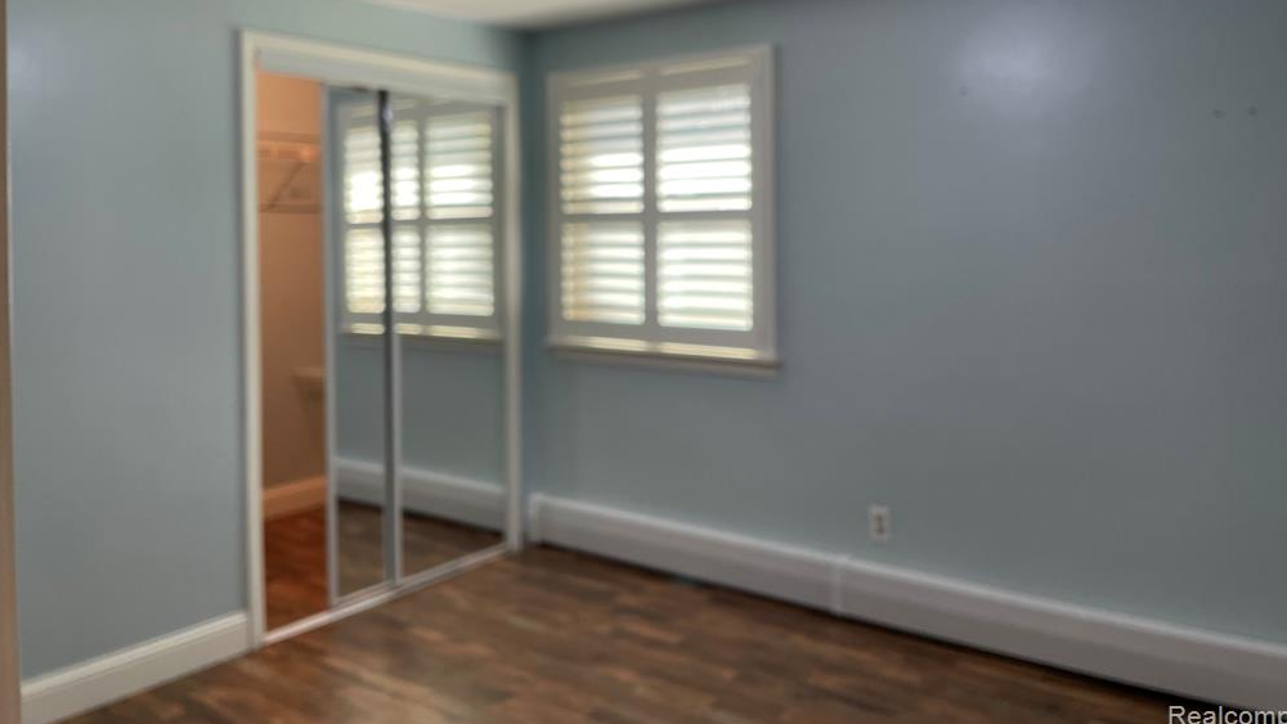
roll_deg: +0.4
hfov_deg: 66.1
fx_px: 990
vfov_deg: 39.7
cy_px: 243
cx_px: 640
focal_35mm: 29
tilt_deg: +0.4
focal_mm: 4.2
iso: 50
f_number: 1.6
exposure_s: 1/120
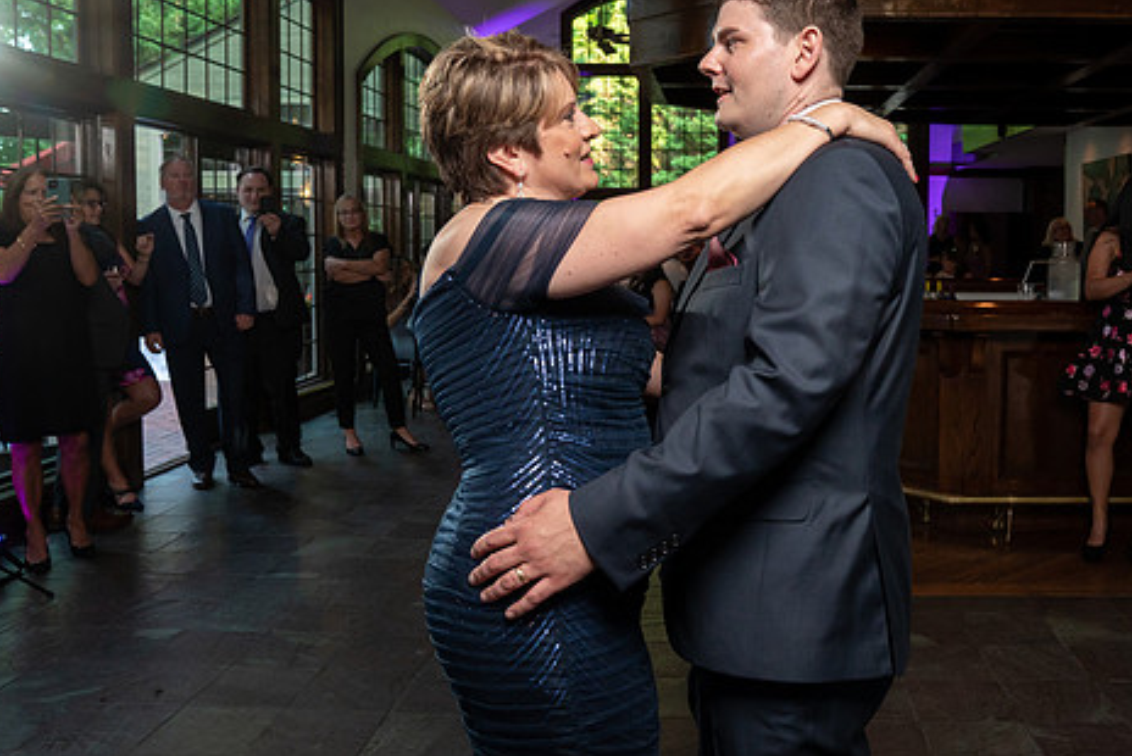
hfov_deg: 53.9
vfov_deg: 37.8
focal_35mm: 35
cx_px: 690
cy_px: 304
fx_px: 1101
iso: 2000
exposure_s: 1/200
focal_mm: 28
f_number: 5.6
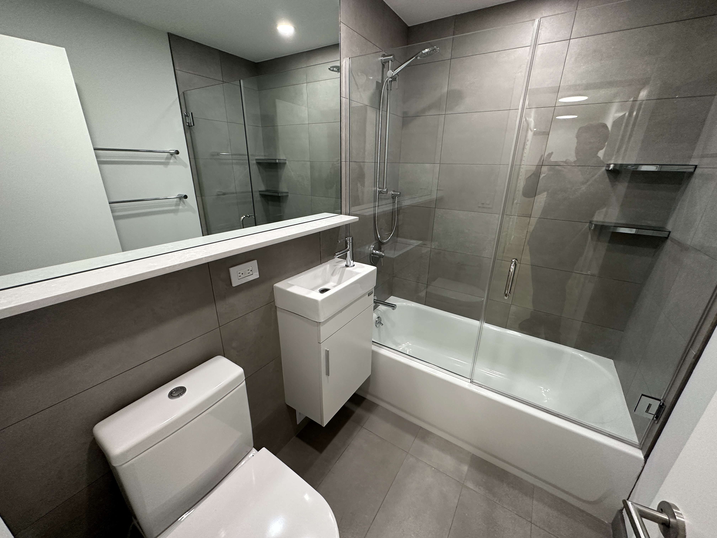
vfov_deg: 85.7
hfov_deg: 102.1
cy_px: 269
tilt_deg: -20.8
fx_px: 290
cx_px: 358
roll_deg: -0.8
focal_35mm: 14
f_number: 2.2
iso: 250
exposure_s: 1/120
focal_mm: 2.22
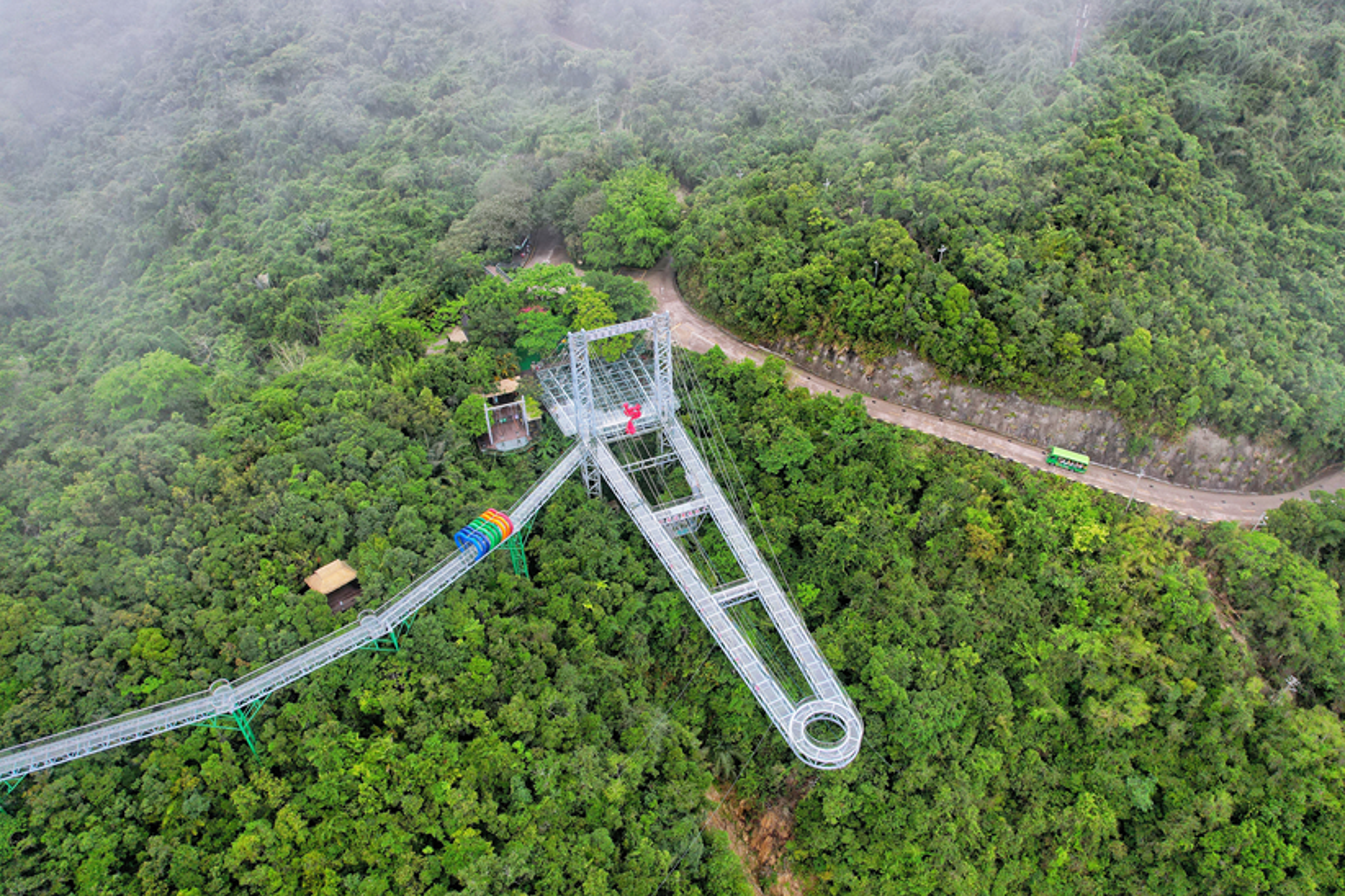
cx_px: 694
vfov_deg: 55.1
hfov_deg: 76.1
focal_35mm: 23
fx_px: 859
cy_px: 459
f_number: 2.8
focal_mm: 8.38
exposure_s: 1/725
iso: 100
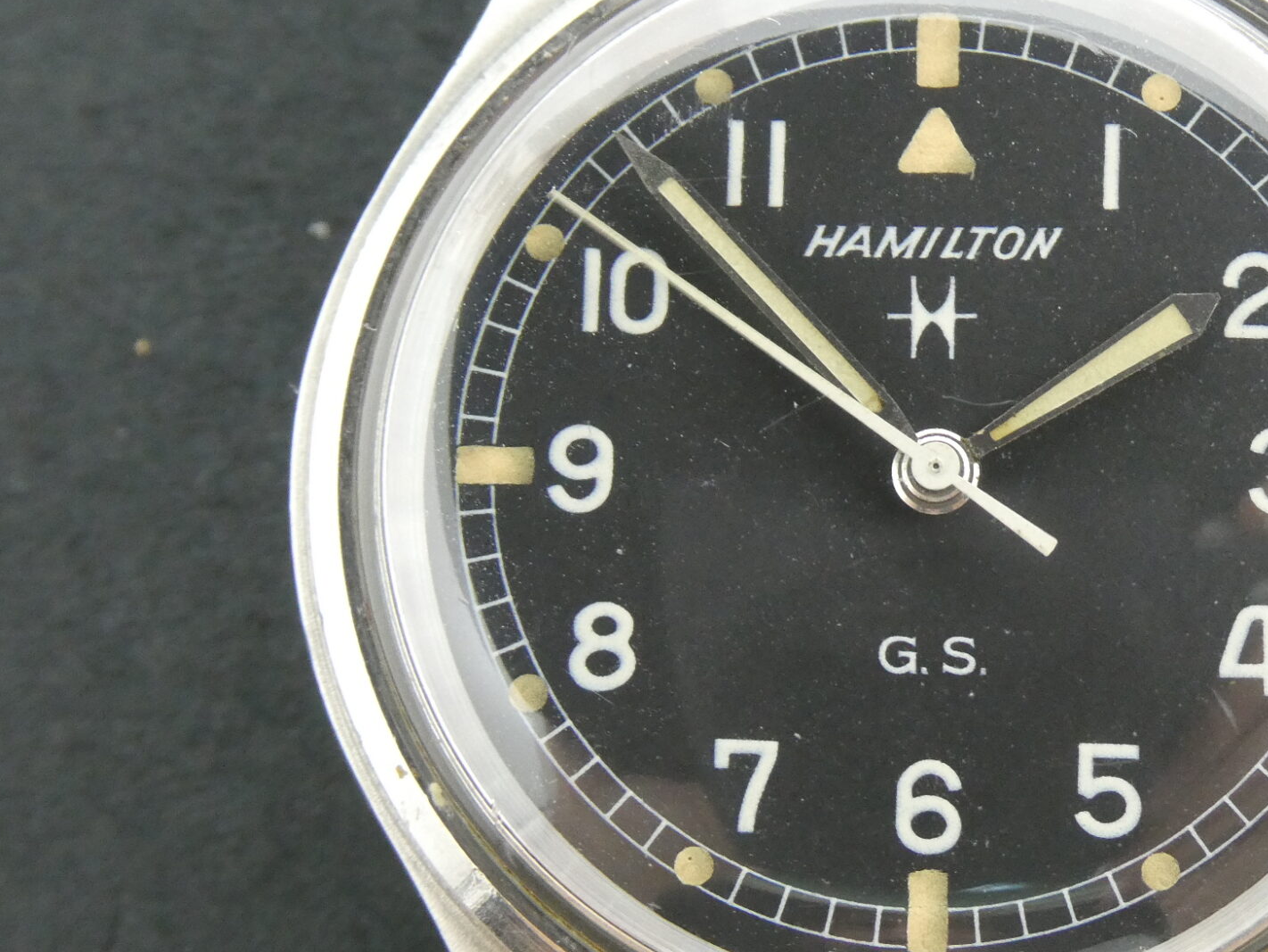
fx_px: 3297
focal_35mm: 90
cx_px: 927
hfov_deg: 21.6
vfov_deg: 16.4
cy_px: 552
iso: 500
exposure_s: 1/80
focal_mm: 9
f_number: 4.1
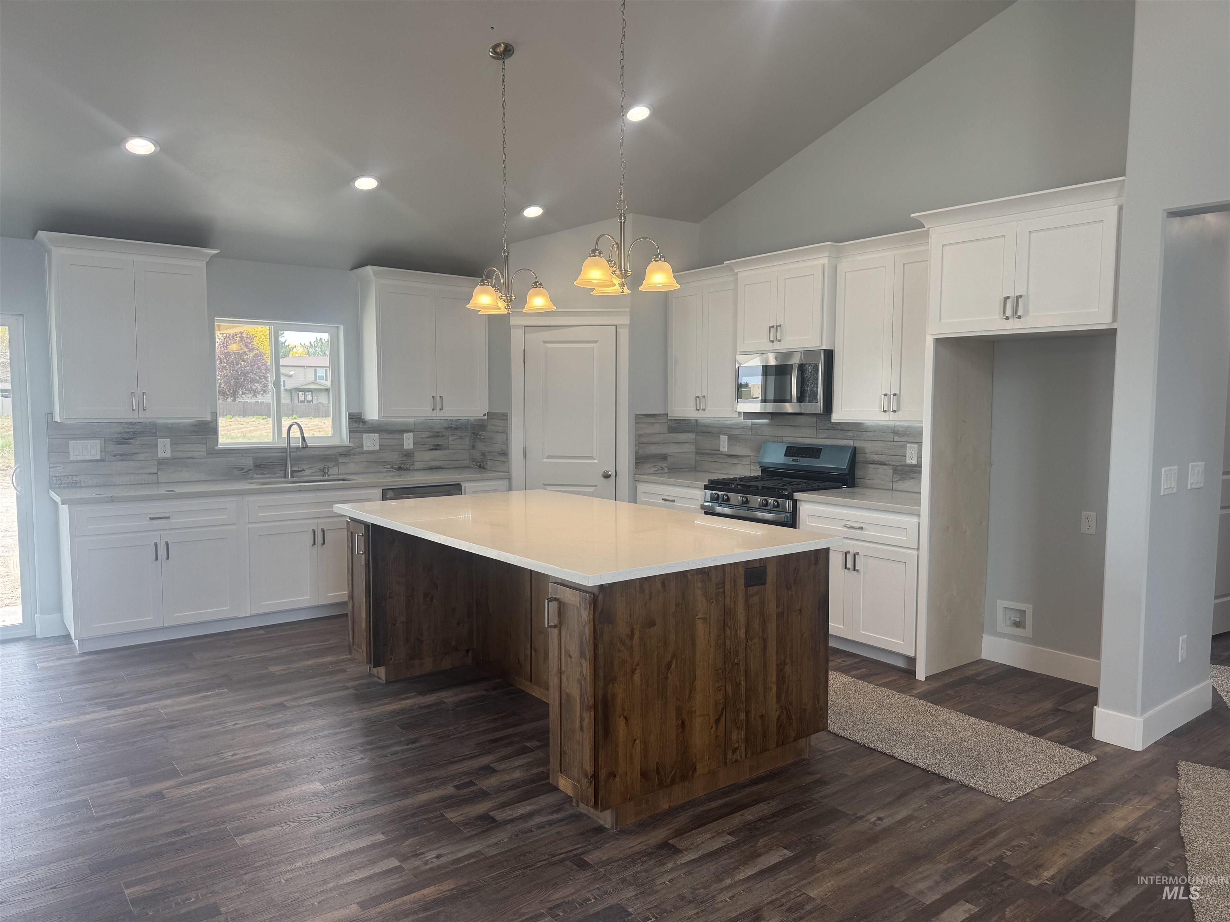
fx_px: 853
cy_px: 461
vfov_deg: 56.8
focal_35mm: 24
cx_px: 615
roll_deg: -0.6
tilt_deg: -5.2
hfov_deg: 71.6
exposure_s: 1/242
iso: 64
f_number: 1.78
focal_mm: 6.76
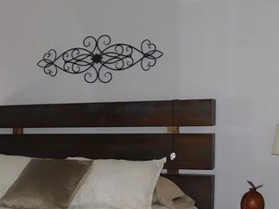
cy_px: 188
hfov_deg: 25.0
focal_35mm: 73
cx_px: -18
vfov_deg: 19.8
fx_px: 588
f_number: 3
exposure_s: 1/30
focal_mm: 4
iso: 200
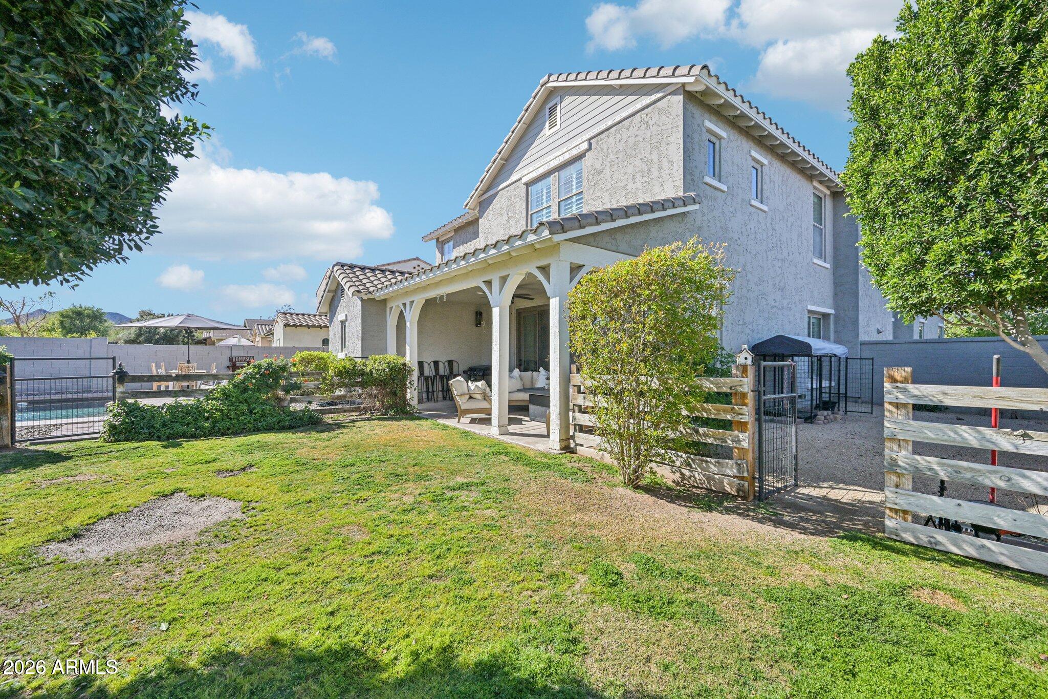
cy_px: 350
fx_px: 407
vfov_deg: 81.2
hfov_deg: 104.3
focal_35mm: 14
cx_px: 524
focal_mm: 14
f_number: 8
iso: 500
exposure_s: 1/1250
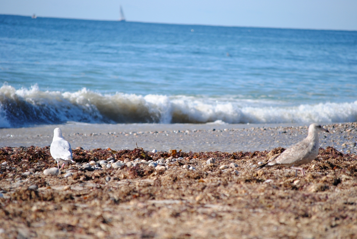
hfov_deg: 8.3
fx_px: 2457
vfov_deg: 5.6
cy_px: 120
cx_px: 178
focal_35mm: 248
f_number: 5.3
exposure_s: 1/640
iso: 200
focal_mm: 165
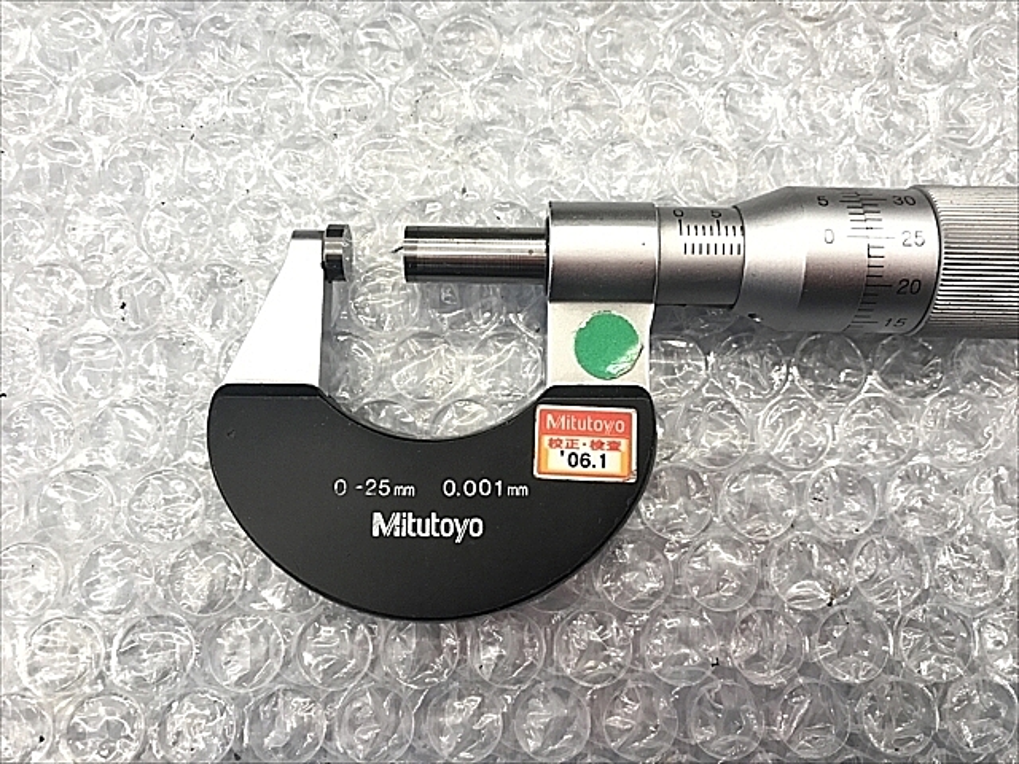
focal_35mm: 28
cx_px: 510
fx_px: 824
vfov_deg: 49.7
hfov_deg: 63.4
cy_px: 382
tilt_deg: -81.4
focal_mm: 3.99
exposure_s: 1/30
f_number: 1.8
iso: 40
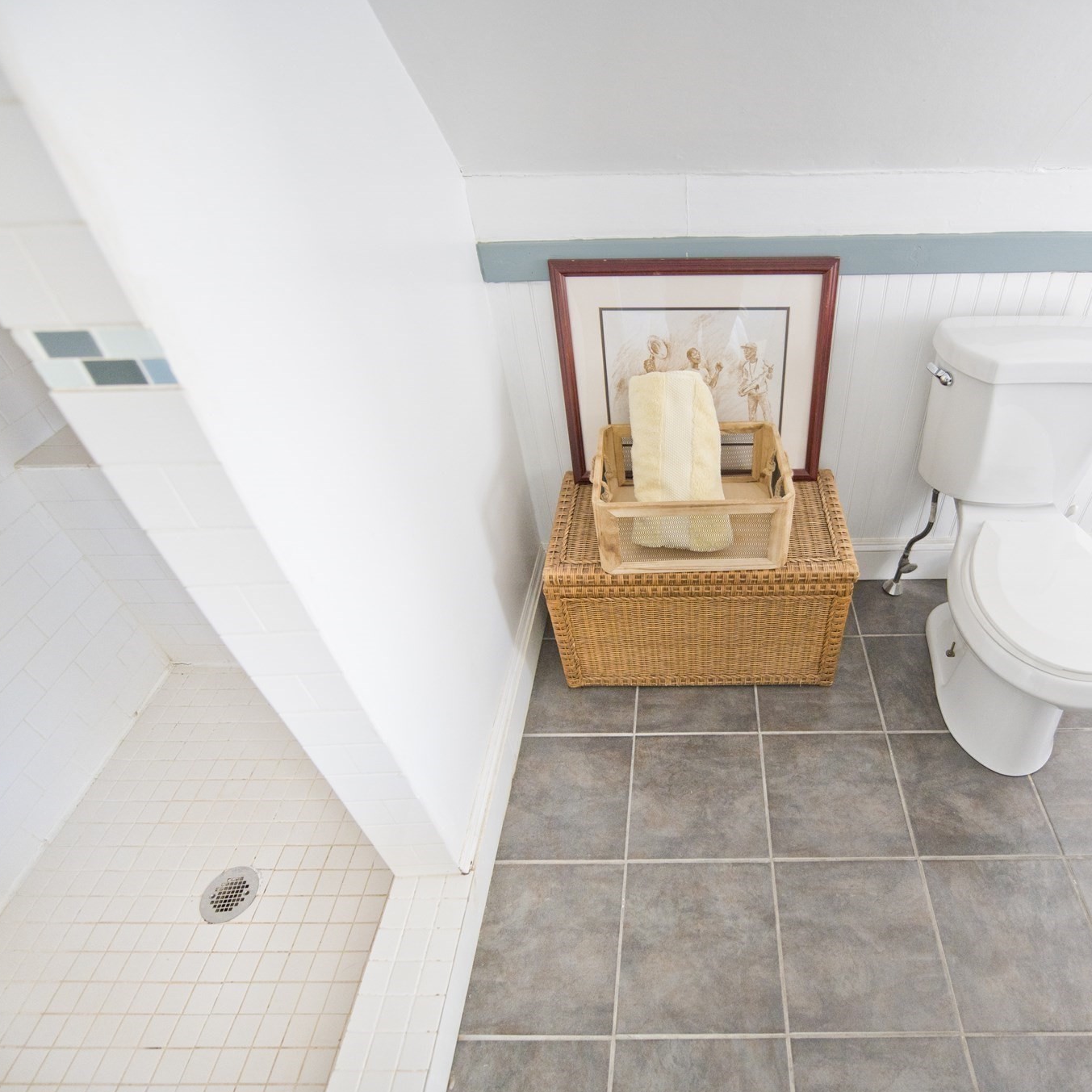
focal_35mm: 18
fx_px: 642
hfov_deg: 78.9
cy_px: 548
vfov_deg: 80.7
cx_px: 698
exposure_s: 1/125
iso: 1400
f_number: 2.8
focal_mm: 14
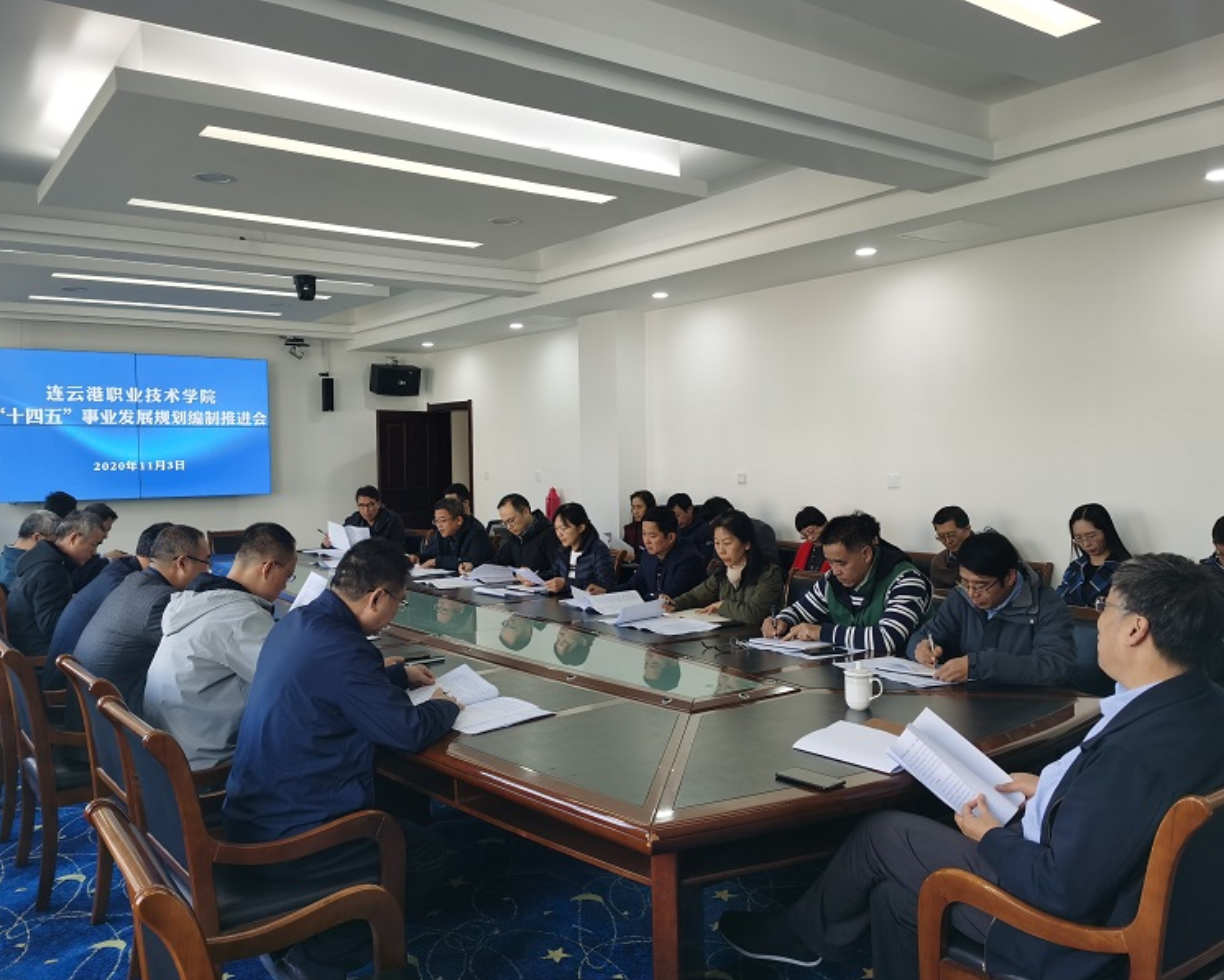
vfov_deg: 50.0
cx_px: 626
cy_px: 492
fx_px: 1051
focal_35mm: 29
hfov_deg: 60.4
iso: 50
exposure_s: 1/100
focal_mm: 5.56
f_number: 1.6
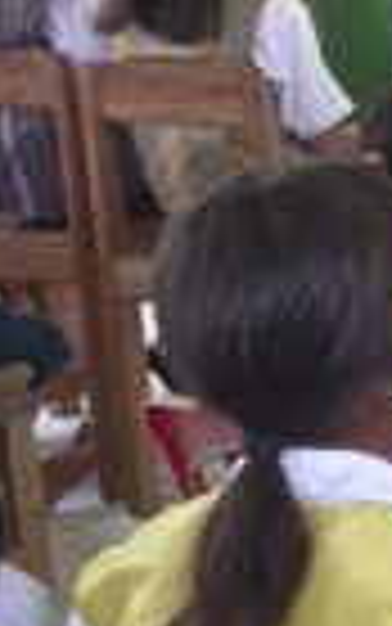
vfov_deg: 11.6
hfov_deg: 6.3
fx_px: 3057
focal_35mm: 179
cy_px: 68
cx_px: 1469
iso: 320
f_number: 1.8
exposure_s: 1/40
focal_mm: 5.4
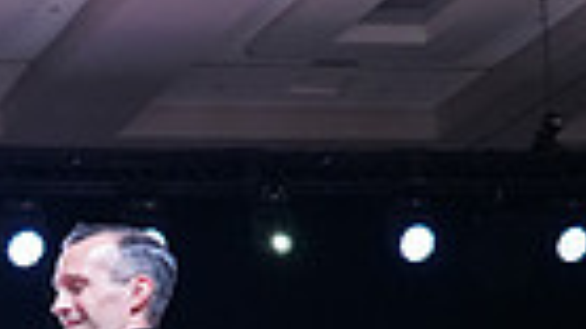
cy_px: 542
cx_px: -72
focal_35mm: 157
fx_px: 2438
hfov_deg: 13.4
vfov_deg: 7.5
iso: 1600
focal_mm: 36
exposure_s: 1/500
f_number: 4
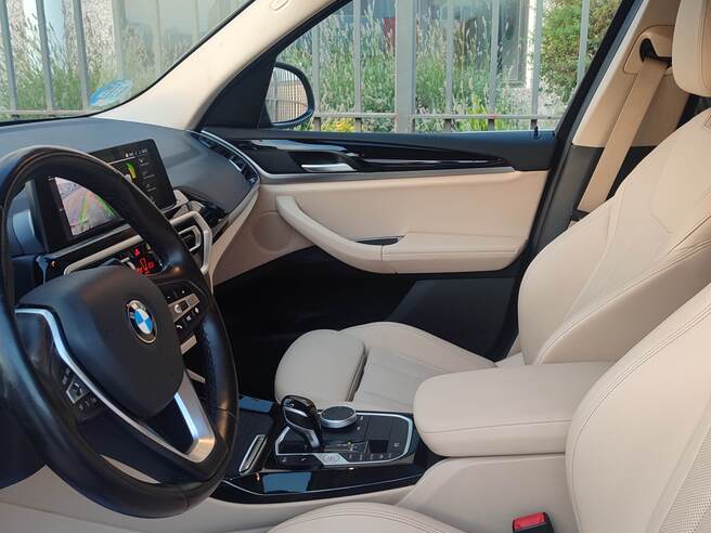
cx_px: 382
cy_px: 296
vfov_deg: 36.8
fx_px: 801
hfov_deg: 47.8
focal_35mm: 39
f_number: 1.89
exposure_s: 1/50
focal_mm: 5.95
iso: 391
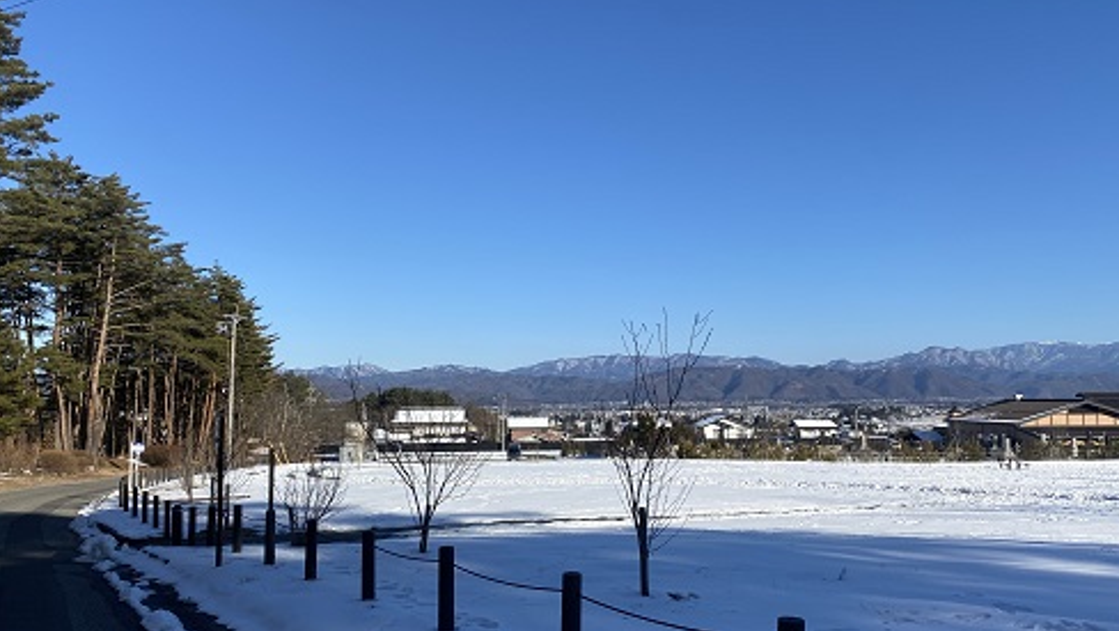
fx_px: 861
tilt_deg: +1.5
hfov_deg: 66.0
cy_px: 366
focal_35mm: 29
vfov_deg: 40.1
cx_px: 571
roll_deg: -0.2
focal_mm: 4.25
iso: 32
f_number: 1.8
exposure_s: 1/3731
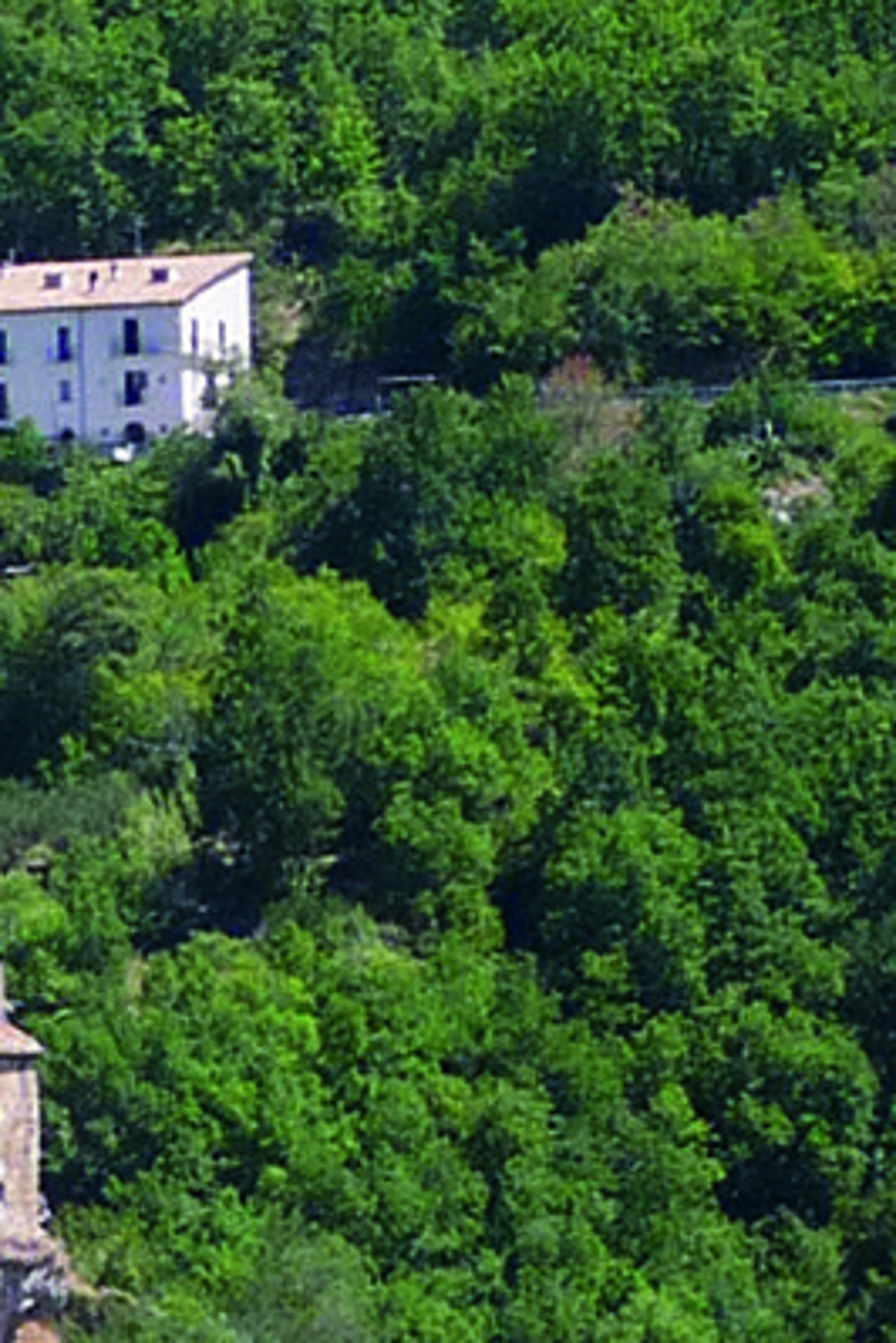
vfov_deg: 6.8
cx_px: -2253
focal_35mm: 302
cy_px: 394
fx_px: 11274
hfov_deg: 4.3
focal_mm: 9.5
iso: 100
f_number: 5.6
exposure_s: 1/400
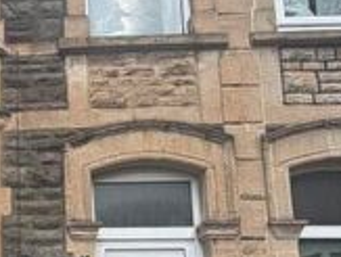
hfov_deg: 28.6
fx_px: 592
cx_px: -50
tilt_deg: +9.9
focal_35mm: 60
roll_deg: -0.5
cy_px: 235
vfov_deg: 23.8
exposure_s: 1/502
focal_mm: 2.22
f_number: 2.2
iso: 50
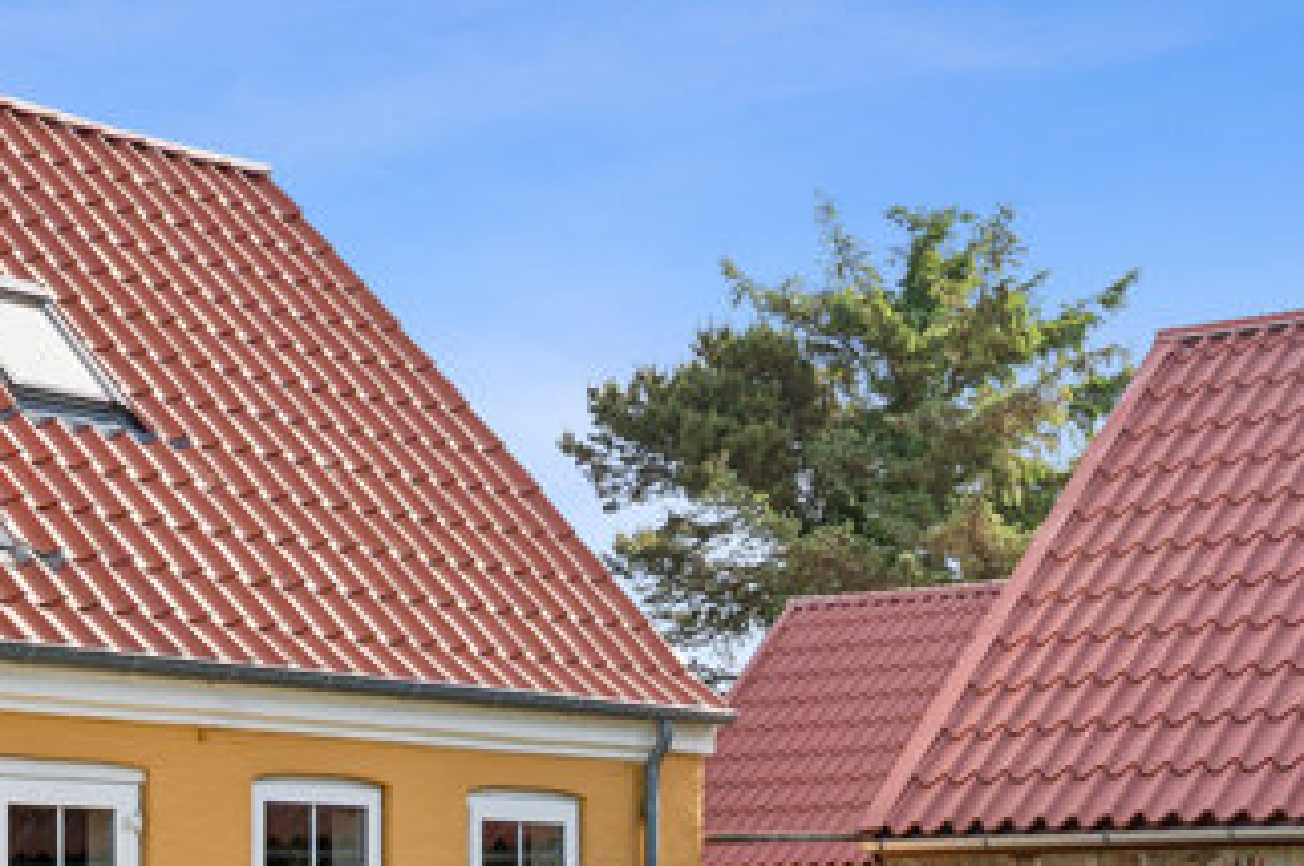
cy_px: 1054
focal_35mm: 87
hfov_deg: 23.4
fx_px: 3148
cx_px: 717
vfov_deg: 15.1
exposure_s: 1/200
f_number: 8
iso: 200
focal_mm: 35
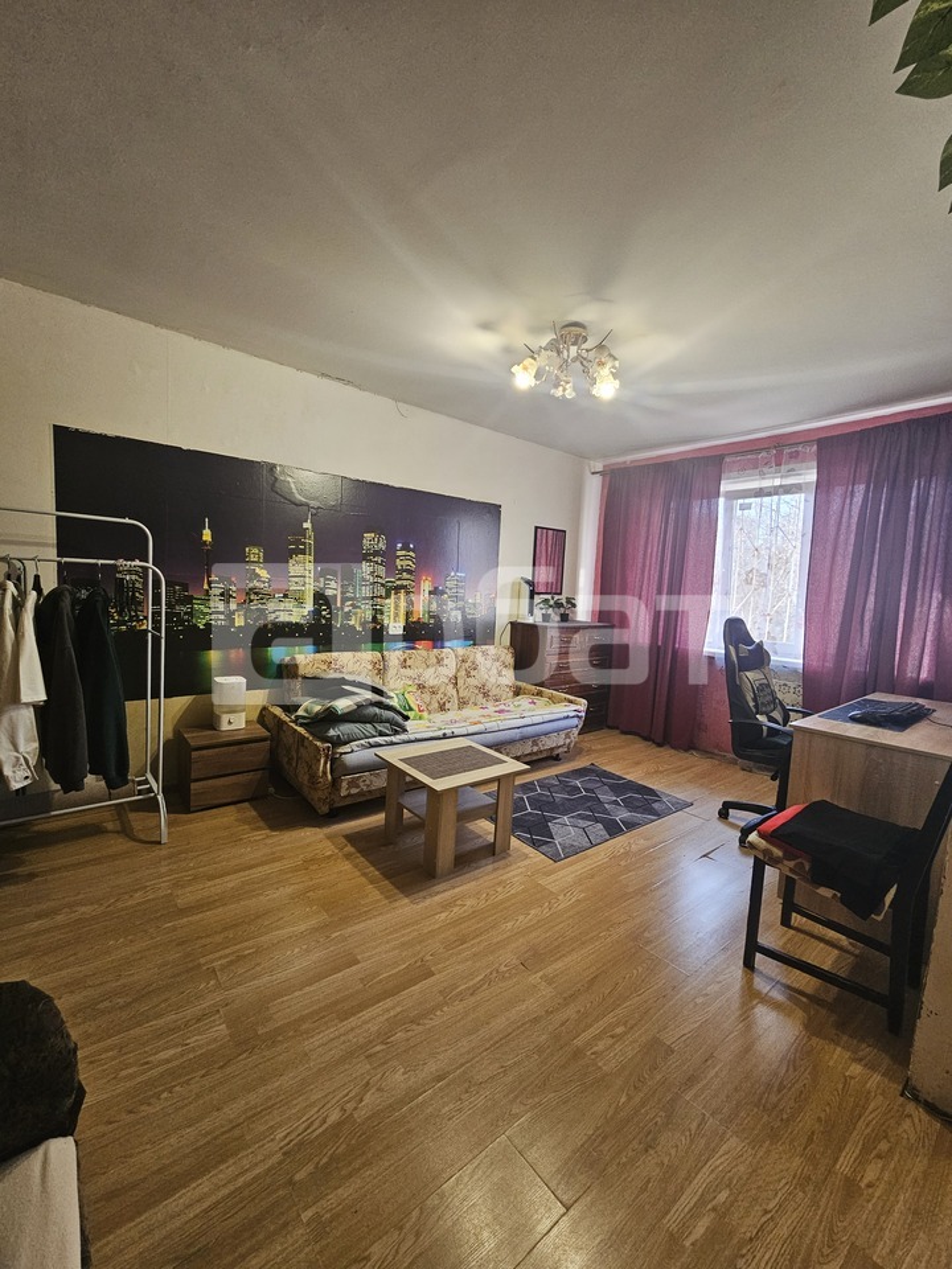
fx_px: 477
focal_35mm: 13
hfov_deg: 89.9
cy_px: 634
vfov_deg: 106.2
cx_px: 476
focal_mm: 2.2
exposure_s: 1/70.8
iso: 400
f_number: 2.2
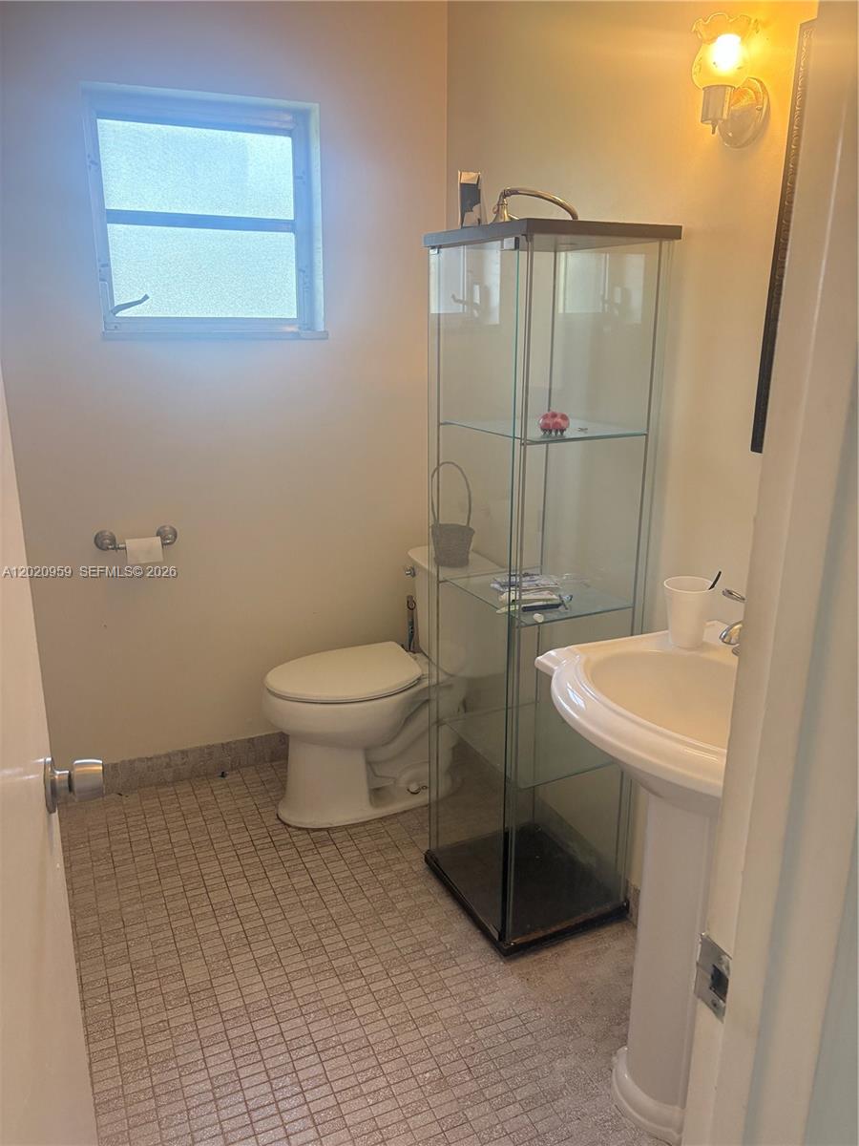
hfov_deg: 53.1
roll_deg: -0.5
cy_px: 573
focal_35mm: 26
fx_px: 860
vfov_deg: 67.3
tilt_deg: -16.0
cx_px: 430
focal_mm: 5.96
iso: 200
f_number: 1.6
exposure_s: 1/120
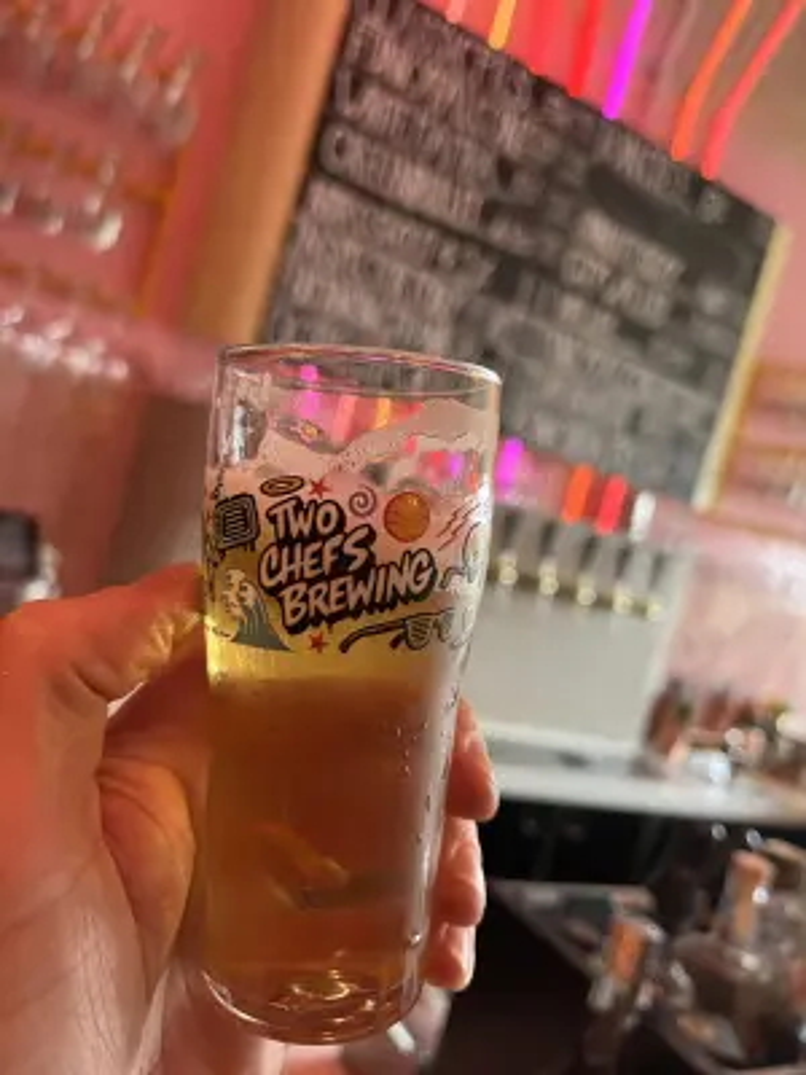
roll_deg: -16.1
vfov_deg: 67.3
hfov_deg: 53.1
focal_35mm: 26
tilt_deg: -3.0
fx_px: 807
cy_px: 538
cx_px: 403
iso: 400
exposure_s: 1/50
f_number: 1.6
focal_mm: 5.1
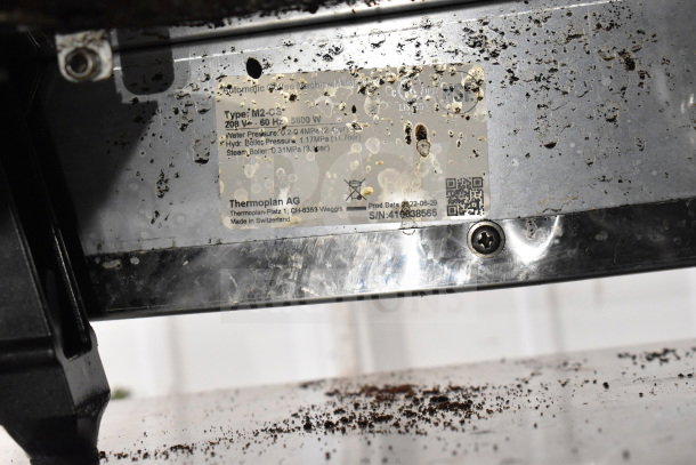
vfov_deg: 16.6
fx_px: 1595
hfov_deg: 24.6
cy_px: 232
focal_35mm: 82
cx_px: 348
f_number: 6.3
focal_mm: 55
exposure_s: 1/160
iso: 6400
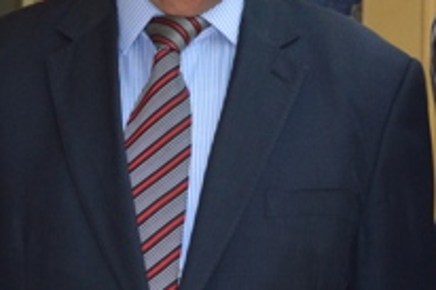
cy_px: -48
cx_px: 216
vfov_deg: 9.7
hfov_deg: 14.7
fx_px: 1693
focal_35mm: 140
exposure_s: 1/60
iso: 400
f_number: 4
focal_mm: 25
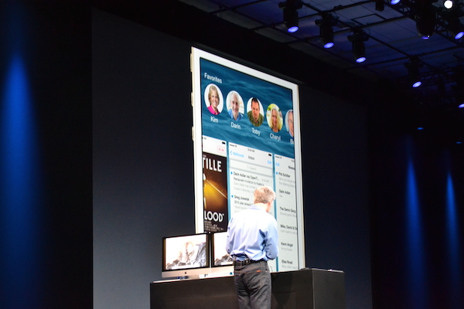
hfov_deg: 24.6
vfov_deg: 16.6
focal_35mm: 82
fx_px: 1063
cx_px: 232
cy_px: 154
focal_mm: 55
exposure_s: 1/15
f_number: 5.6
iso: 2200
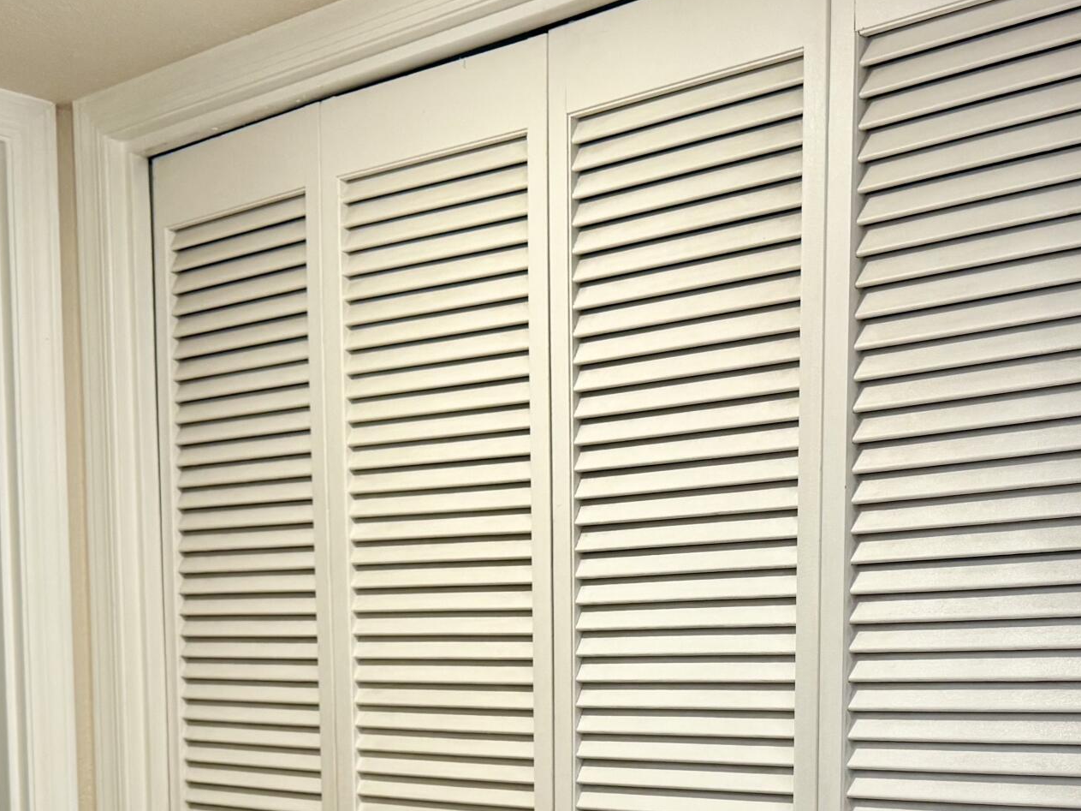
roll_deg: -0.3
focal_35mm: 57
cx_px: 786
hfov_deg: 33.2
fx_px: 1780
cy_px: 885
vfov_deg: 24.0
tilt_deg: -6.3
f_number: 1.78
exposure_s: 1/120
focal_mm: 6.76
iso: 125
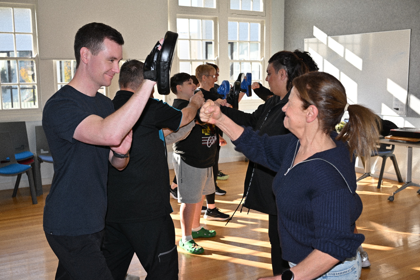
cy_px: 140
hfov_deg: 48.5
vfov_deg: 33.4
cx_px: 210
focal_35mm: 40
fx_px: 467
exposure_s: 1/125
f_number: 5.6
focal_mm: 40
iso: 125
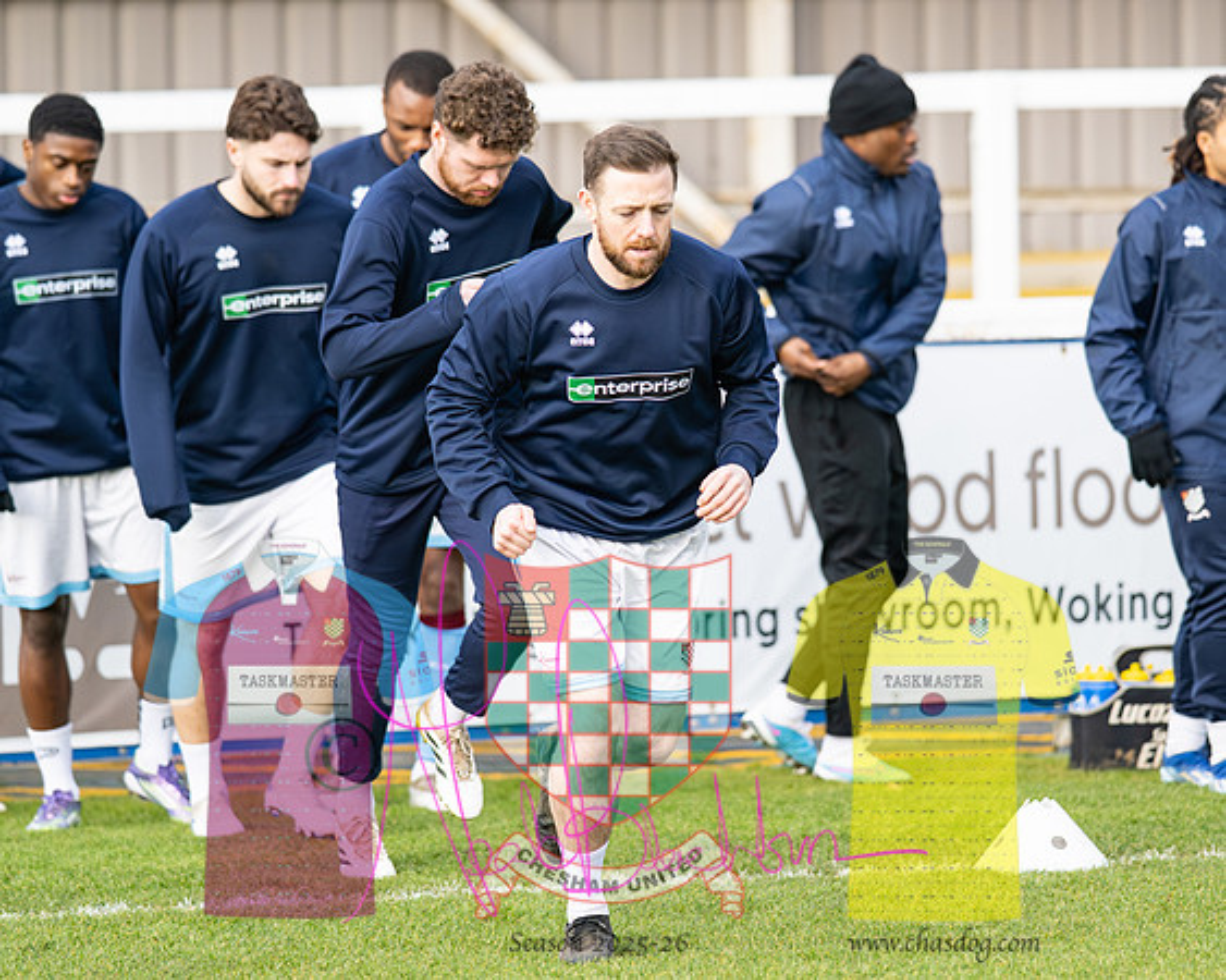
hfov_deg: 8.5
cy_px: 490
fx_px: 8255
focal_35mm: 228
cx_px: 736
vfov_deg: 6.8
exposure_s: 1/6400
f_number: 1.8
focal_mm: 135
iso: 400
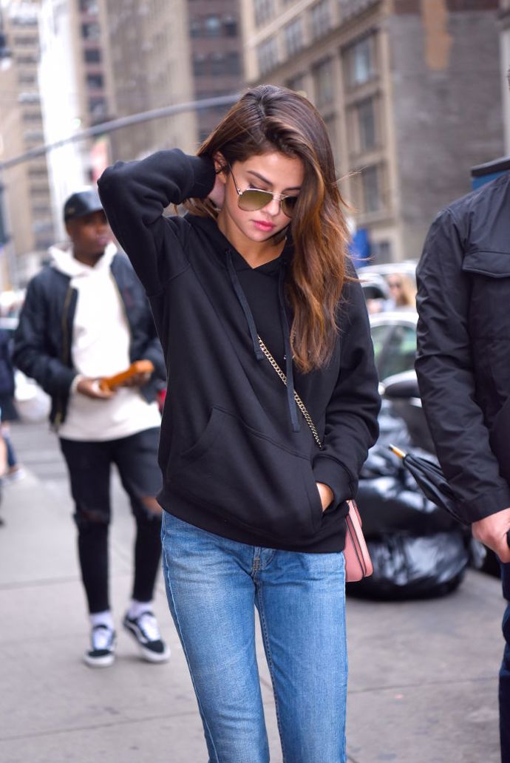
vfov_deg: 28.8
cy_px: 382
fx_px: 1484
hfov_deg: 19.5
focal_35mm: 70
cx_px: 255
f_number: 2.8
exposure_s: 1/400
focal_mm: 70
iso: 500
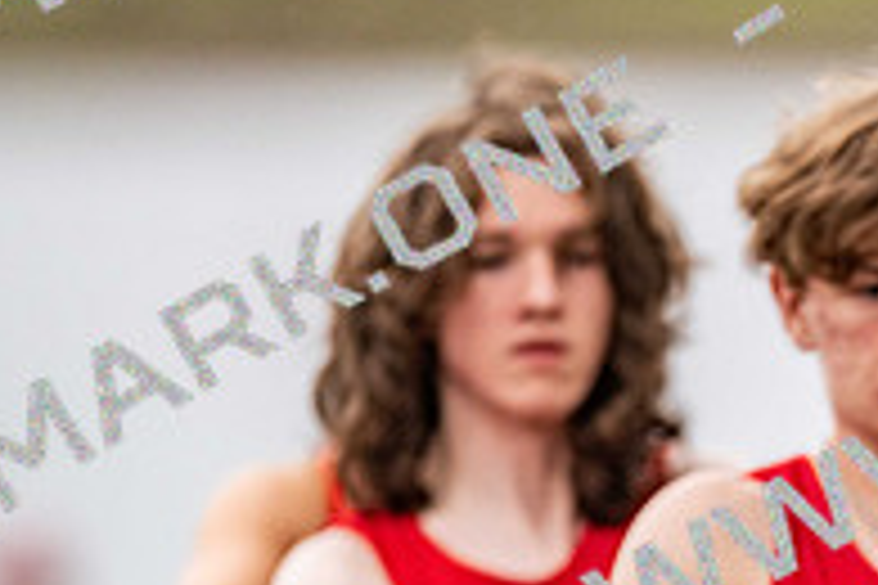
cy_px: 659
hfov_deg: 1.2
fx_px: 43628
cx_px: 1139
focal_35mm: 1789
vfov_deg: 0.8
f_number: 4
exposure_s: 1/2500
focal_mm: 600
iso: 800
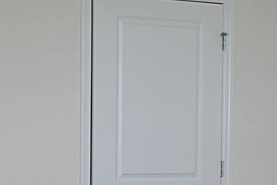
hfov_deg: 24.4
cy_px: 167
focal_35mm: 82
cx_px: 55
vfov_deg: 16.4
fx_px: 631
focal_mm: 18
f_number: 11
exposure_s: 1/4
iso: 200
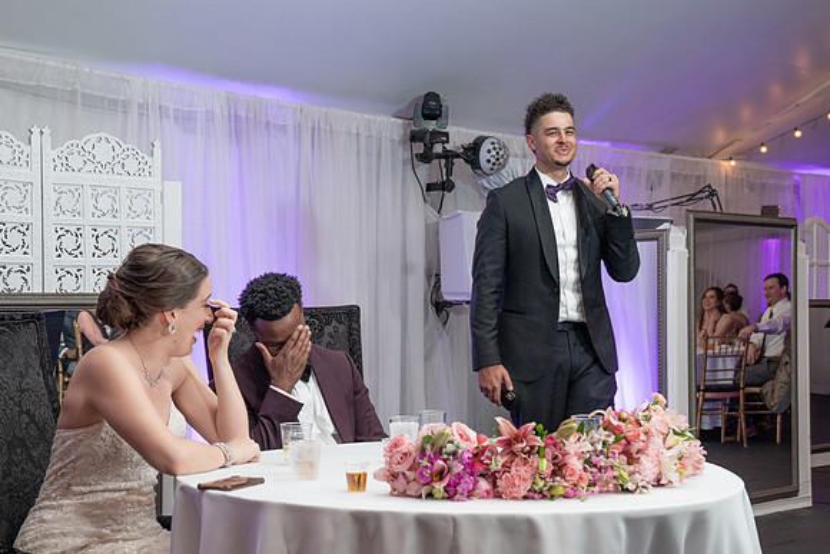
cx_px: 376
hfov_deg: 37.1
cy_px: 303
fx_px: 1235
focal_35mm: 54
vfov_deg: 25.3
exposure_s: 1/100
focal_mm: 49
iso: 2000
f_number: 5.6
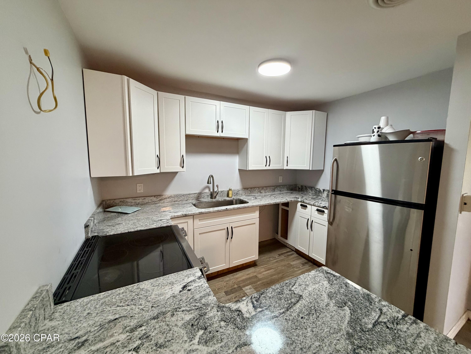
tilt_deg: -6.4
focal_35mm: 14
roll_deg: -1.3
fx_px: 190
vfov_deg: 85.7
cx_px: 236
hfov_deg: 102.1
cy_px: 177
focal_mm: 2.22
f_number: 2.2
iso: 320
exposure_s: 1/60
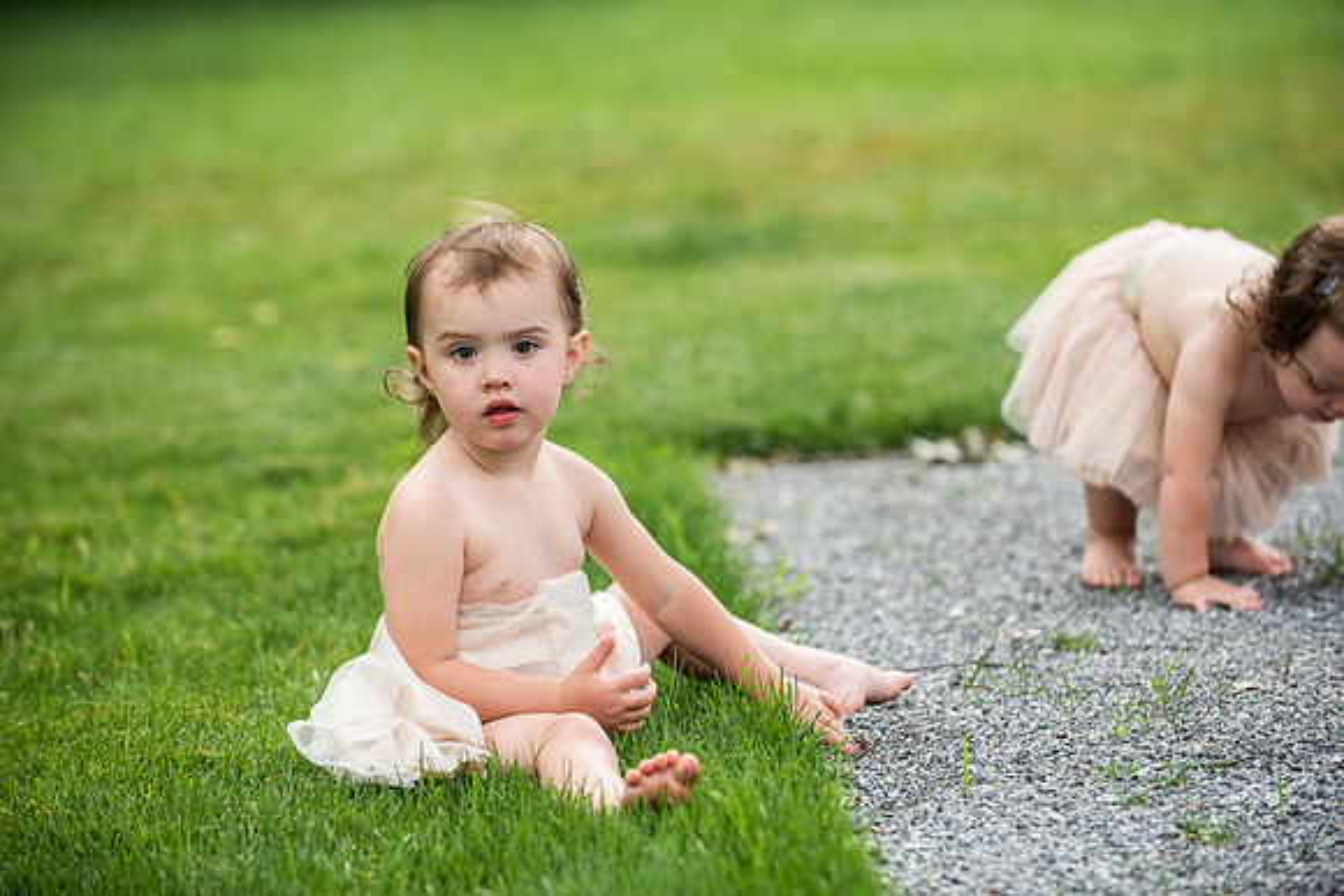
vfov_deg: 9.8
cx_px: 672
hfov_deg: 14.7
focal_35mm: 140
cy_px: 448
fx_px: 5228
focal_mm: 140
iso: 640
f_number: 4
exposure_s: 1/1000
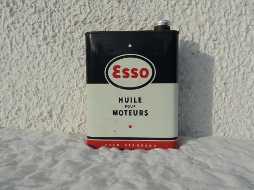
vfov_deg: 46.8
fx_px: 220
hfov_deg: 60.0
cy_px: 95
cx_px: 127
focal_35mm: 30
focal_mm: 5.3
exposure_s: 1/1250
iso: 80
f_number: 3.1
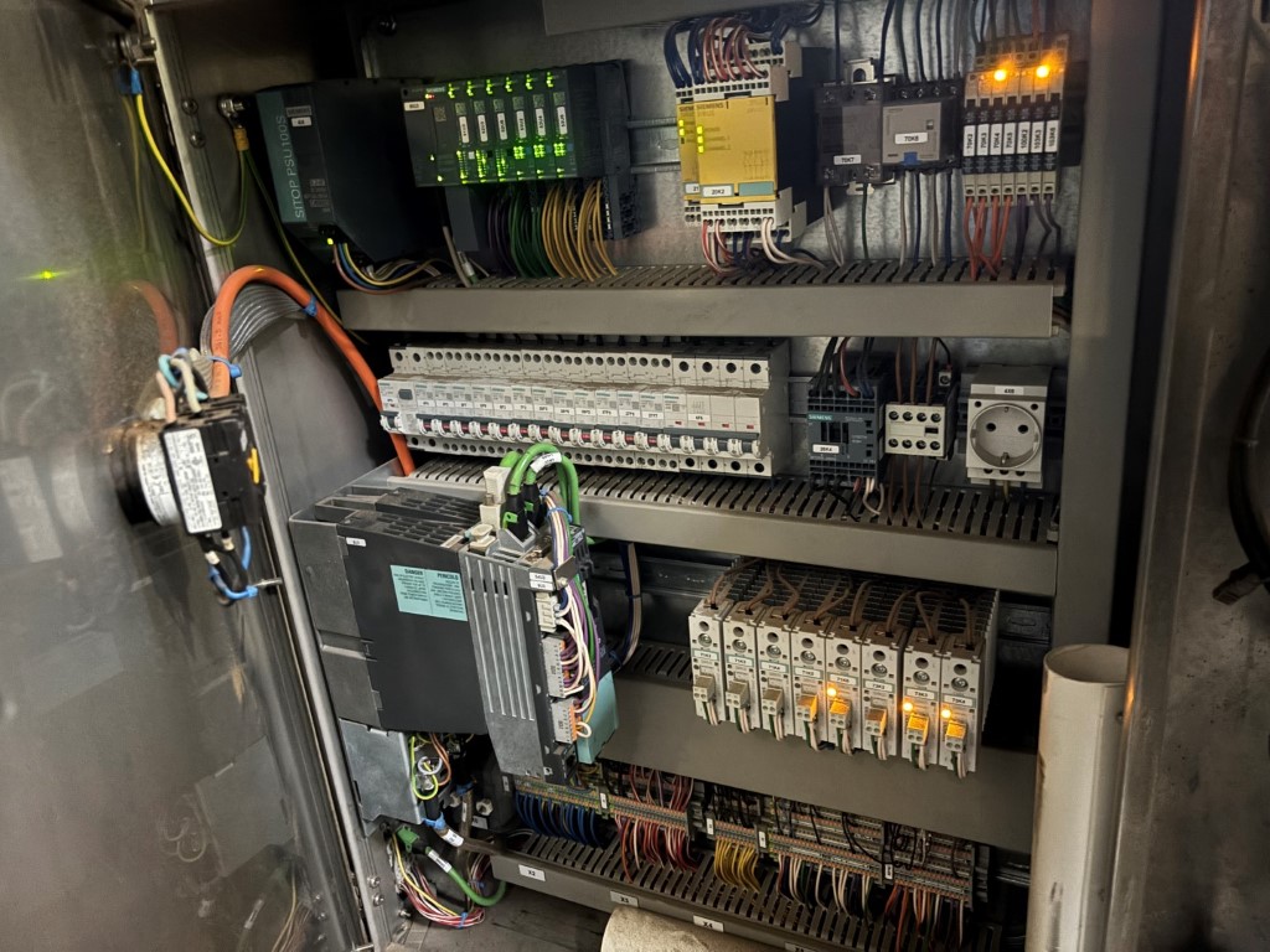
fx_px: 954
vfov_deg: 53.1
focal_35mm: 26
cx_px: 635
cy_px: 476
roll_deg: +5.0
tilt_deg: -20.8
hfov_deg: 67.3
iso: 640
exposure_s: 1/9
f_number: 1.6
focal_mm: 5.96
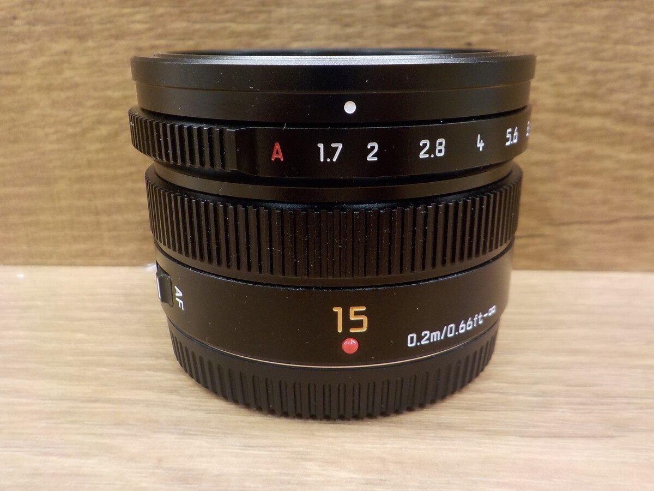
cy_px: 246
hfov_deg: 60.0
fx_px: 567
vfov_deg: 46.8
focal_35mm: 30
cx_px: 327
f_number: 3.3
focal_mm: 4.1
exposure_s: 1/30
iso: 180
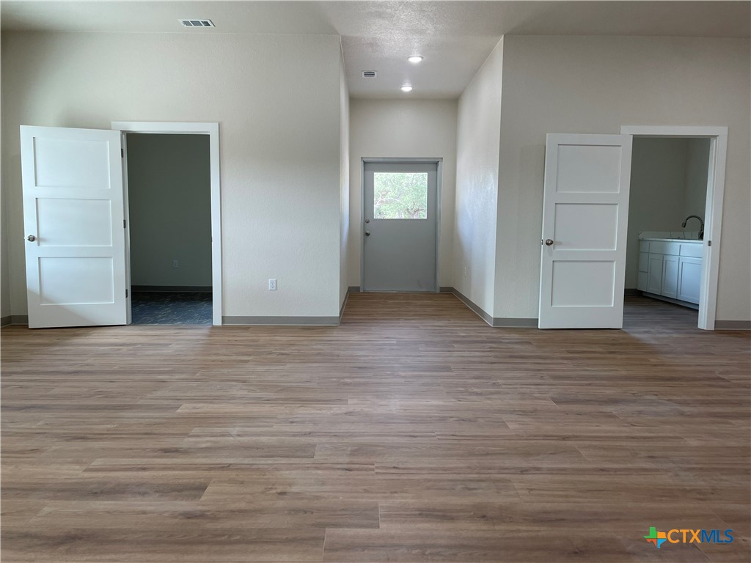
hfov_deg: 67.3
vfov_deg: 53.1
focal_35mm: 26
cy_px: 282
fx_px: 564
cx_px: 376
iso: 80
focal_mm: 4.2
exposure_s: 1/120
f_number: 1.6
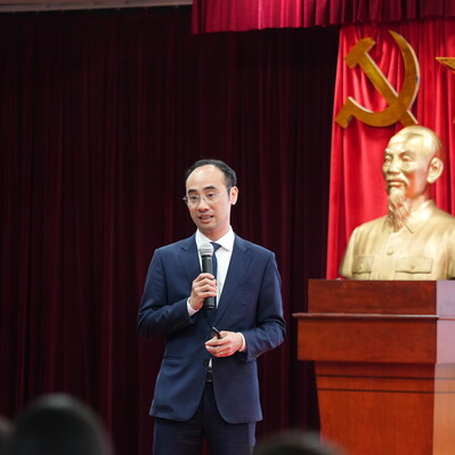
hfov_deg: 7.4
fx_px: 3495
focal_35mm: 235
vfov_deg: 7.4
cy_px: 273
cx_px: 181
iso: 2000
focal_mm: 138
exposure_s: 1/200
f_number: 2.8
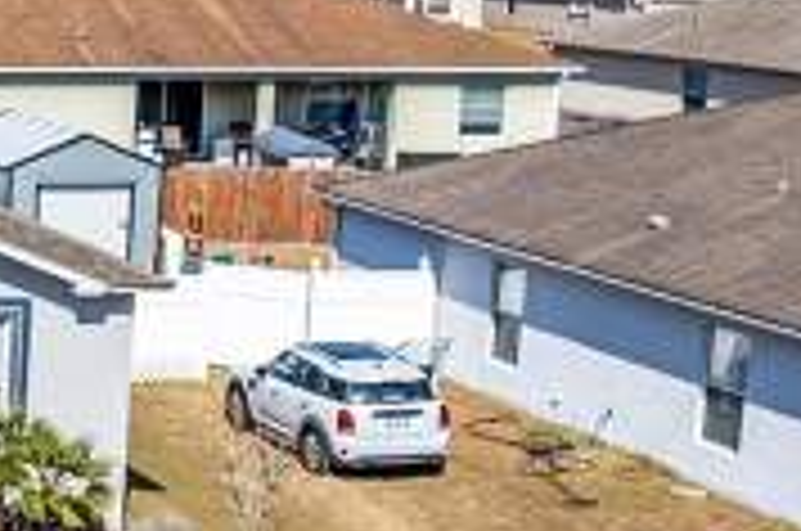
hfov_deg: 16.5
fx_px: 2199
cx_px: -734
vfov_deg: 13.8
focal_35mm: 99
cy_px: 238
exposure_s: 1/3200
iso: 120
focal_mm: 8.38
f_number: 2.8
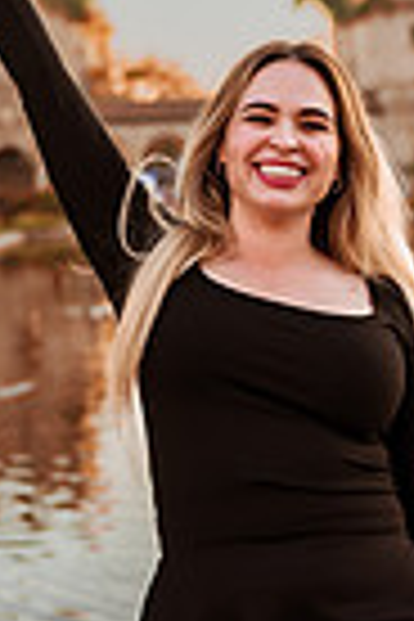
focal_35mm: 114
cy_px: 166
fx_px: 1966
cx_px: 261
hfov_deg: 12.0
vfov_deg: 17.9
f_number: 1.8
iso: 100
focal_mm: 35
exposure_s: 1/400
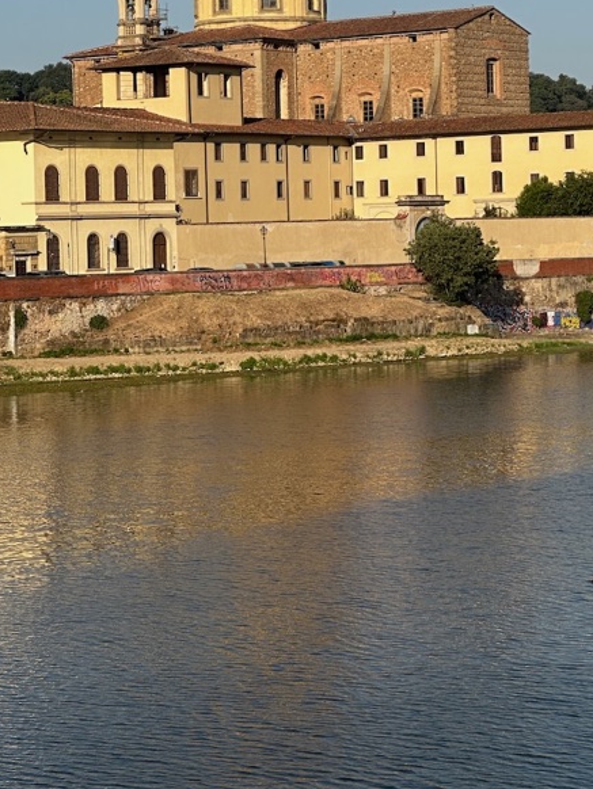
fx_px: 2716
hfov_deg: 12.4
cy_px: 221
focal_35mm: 119
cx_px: 448
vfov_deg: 16.5
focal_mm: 9
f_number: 2.8
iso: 32
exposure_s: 1/840
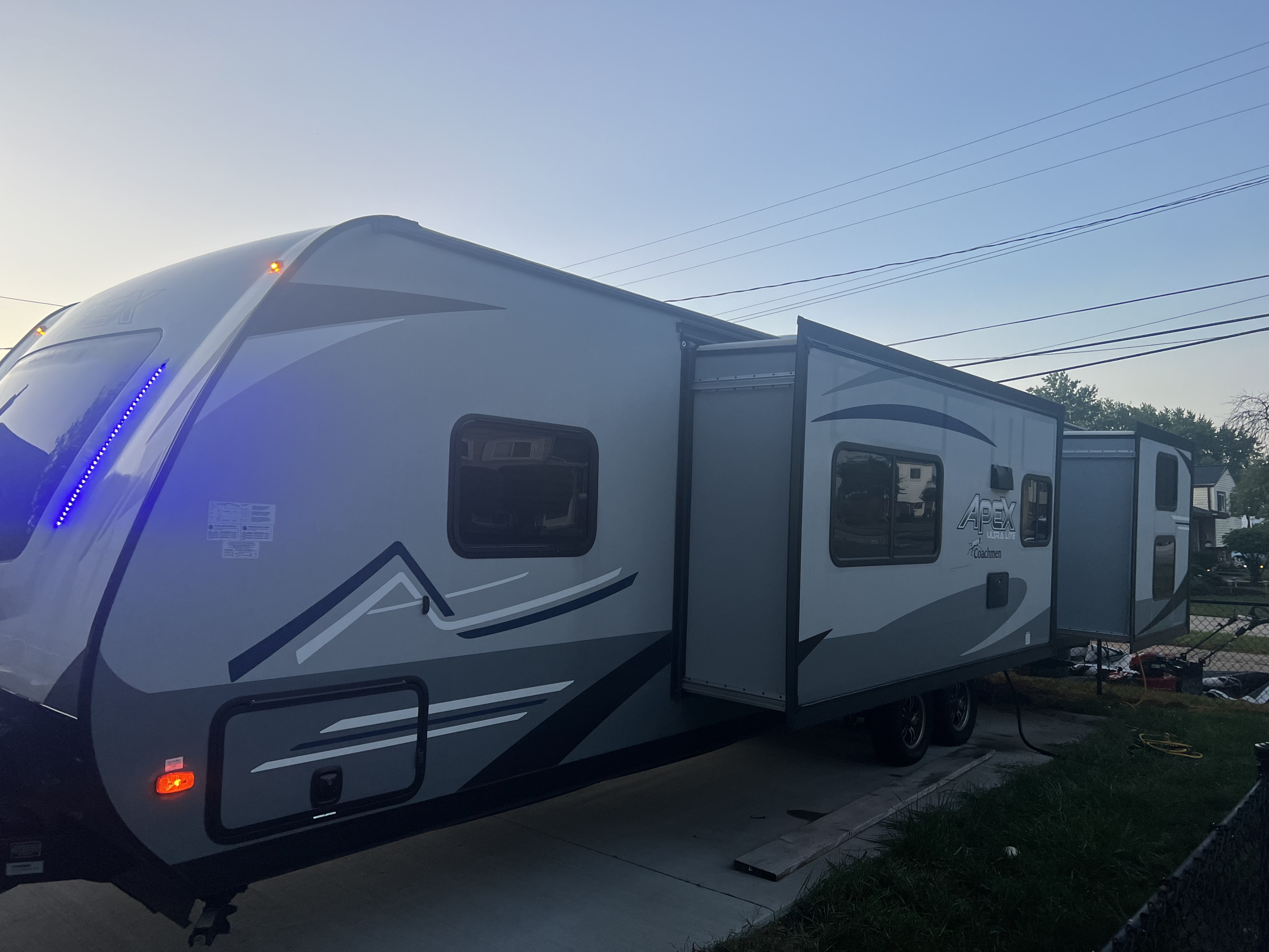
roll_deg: -0.3
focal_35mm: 26
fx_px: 953
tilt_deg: +1.5
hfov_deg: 67.3
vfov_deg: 53.1
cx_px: 634
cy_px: 476
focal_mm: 5.7
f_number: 1.5
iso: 125
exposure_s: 1/110
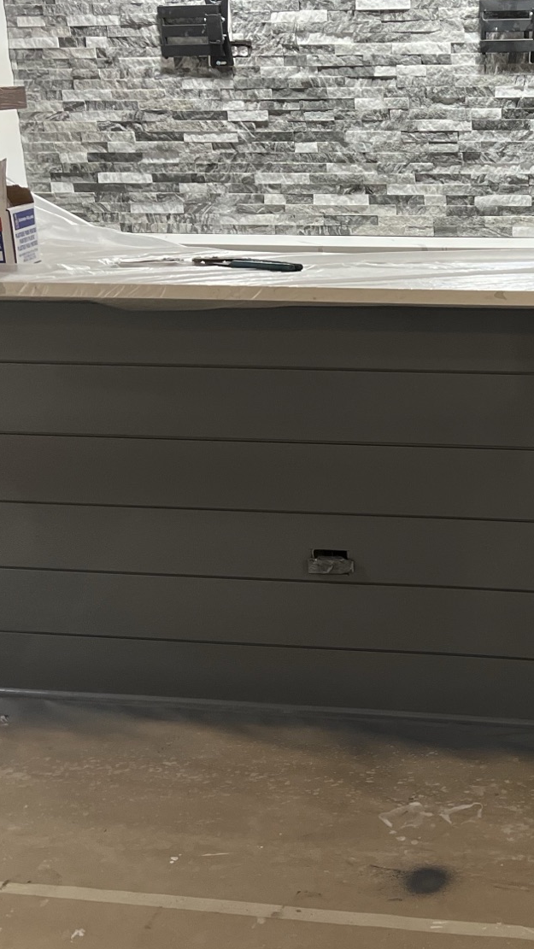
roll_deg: +0.9
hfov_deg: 22.7
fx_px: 1284
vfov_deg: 40.6
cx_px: 514
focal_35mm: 51
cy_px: 439
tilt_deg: -18.4
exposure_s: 1/60
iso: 320
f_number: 1.5
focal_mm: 5.7
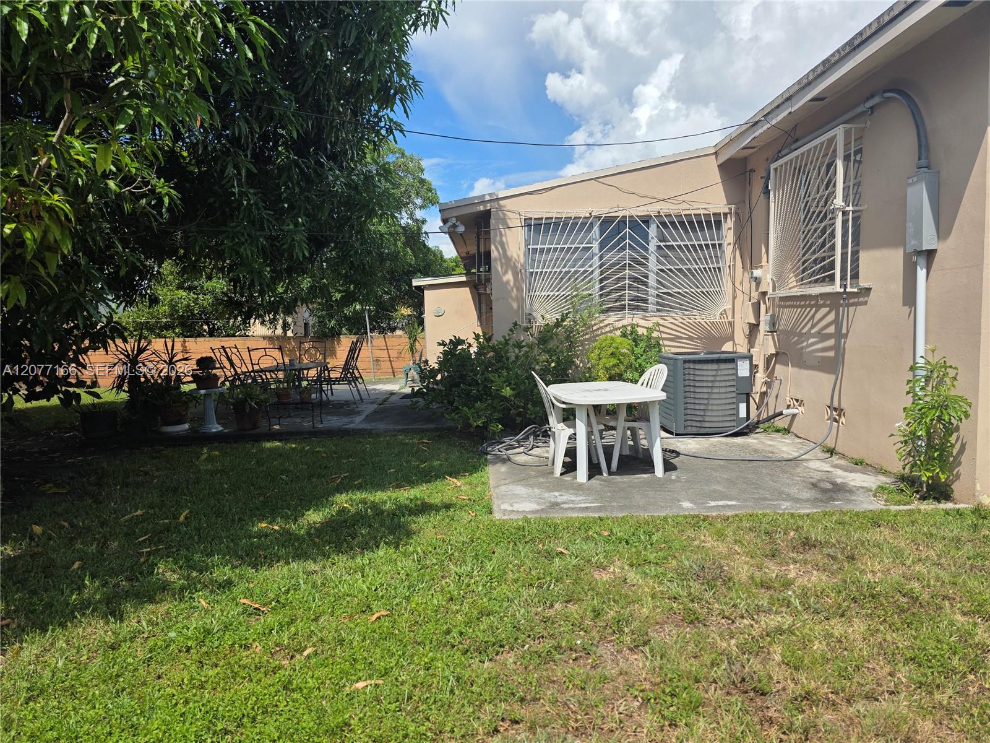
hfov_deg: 73.9
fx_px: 658
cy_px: 372
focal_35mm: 23
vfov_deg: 58.9
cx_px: 495
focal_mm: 6.3
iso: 80
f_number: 1.7
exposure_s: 1/7626
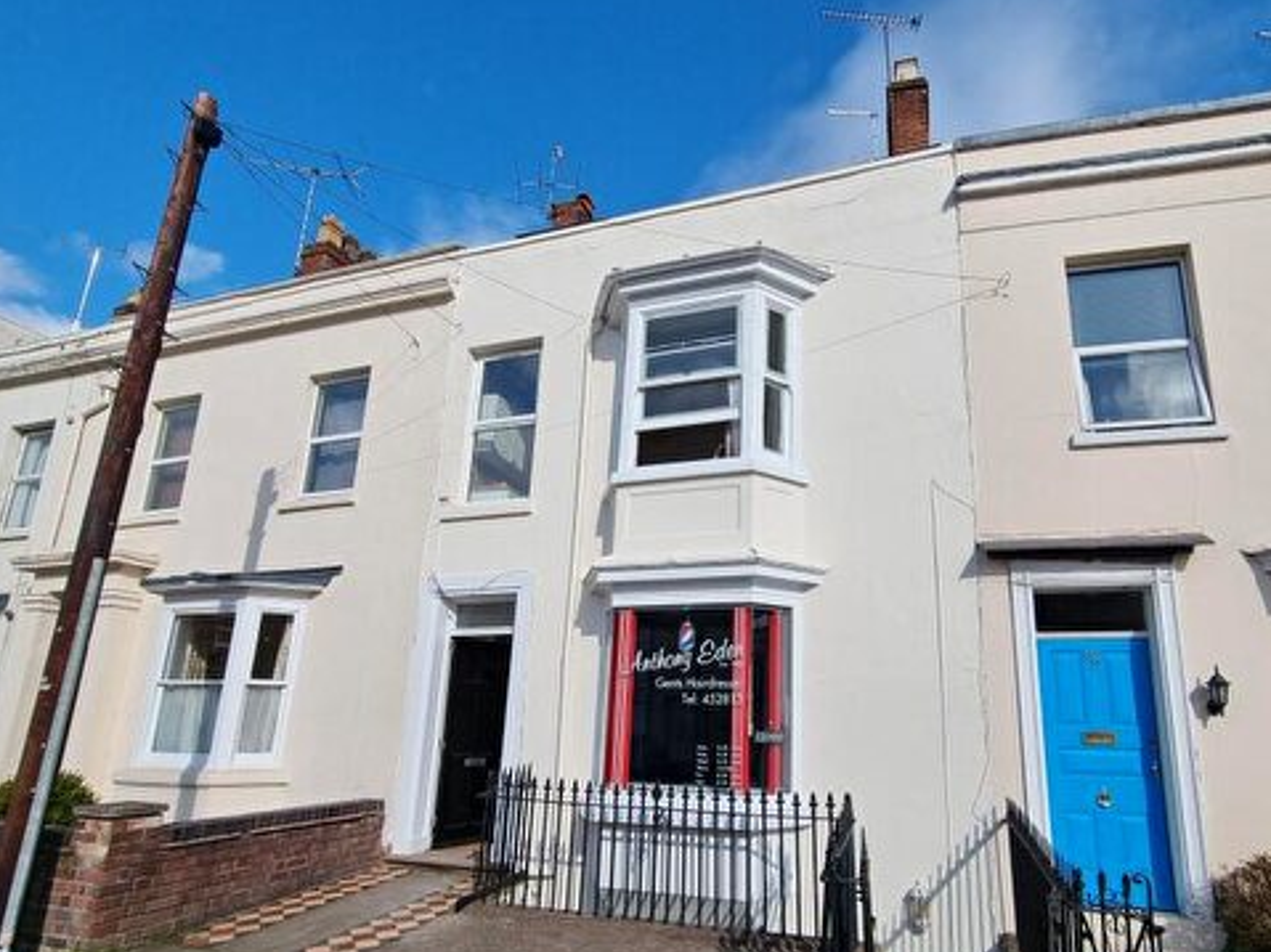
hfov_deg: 84.0
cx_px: 735
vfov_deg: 68.4
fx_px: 697
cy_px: 540
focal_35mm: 19
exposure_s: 1/2872
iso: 50
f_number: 2.2
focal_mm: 2.2
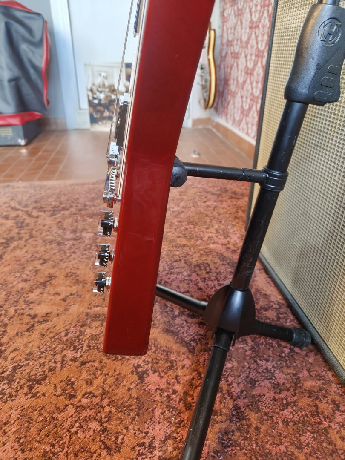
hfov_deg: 56.8
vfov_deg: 71.6
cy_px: 230
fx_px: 319
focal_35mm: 24
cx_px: 172
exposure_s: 1/120
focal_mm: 5.59
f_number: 1.8
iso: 3200
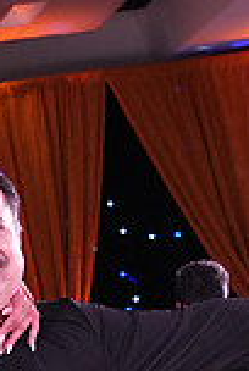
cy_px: 552
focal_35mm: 213
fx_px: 2200
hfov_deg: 6.4
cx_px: -28
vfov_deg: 9.4
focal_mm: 56
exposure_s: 1/250
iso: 8000
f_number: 7.1
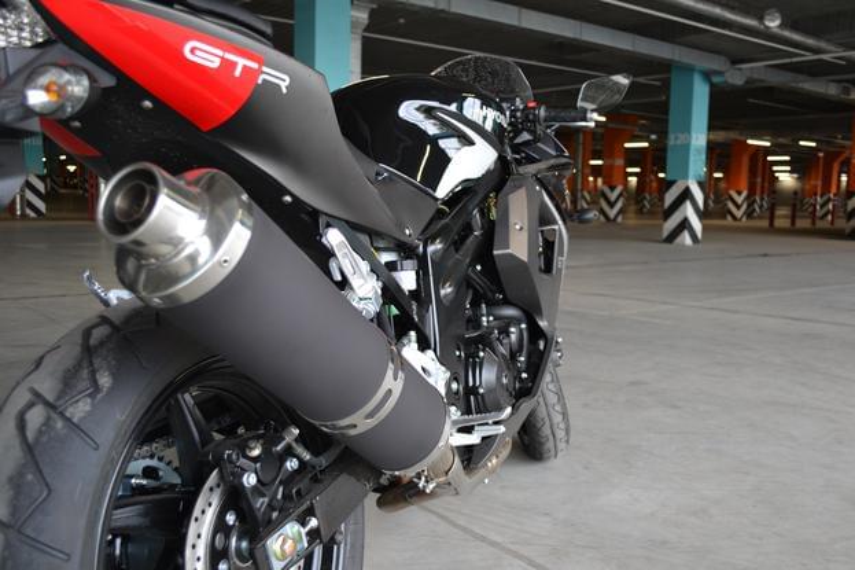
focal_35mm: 33
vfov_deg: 39.9
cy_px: 285
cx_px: 428
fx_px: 783
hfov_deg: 57.2
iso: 400
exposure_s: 1/40
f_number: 3.8
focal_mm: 22
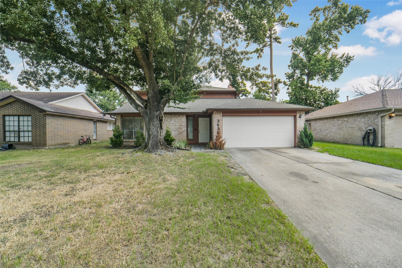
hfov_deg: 104.2
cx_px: 201
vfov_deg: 81.2
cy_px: 134
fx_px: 156
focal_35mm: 14
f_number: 11
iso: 500
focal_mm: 14
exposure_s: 1/250
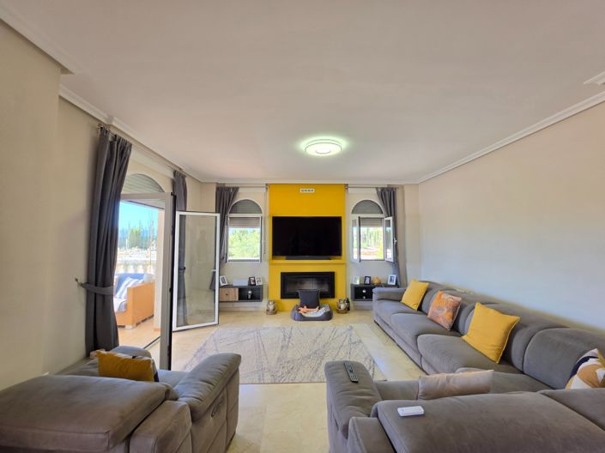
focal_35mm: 13
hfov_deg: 106.2
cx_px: 302
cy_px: 226
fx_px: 227
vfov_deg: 89.9
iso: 40
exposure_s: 1/100
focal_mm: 2.2
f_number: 1.9
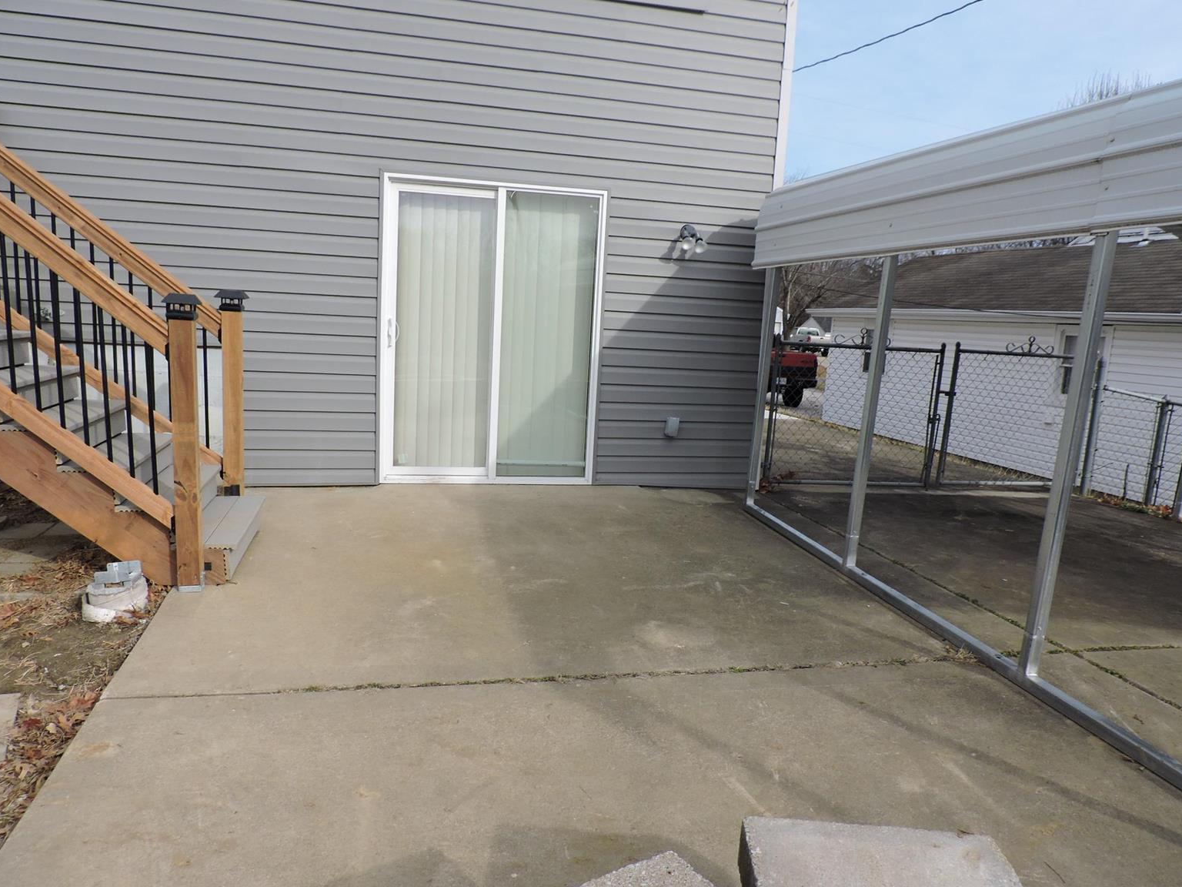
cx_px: 574
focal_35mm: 25
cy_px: 450
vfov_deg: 54.9
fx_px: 854
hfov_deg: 69.4
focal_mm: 4.3
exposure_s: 1/1000
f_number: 3
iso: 100
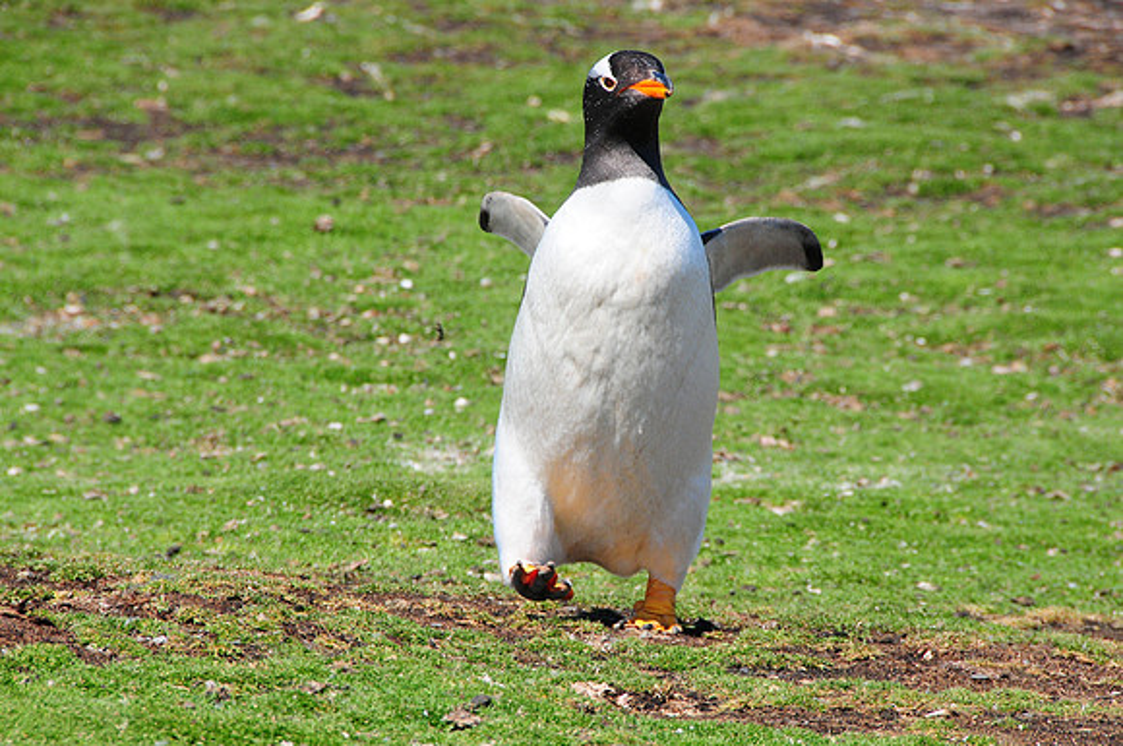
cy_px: 373
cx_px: 562
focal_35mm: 300
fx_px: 9345
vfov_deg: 4.6
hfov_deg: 6.9
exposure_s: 1/1250
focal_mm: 200
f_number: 13
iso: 800
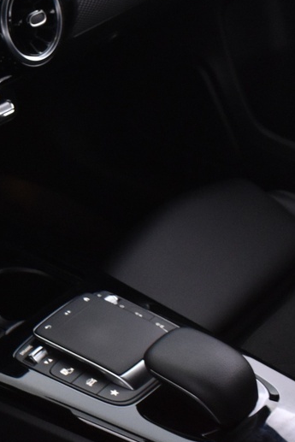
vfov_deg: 21.7
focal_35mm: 94
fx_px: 1155
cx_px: -214
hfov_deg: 13.3
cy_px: 189
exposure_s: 1/8
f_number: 5.6
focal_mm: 20
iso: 1250
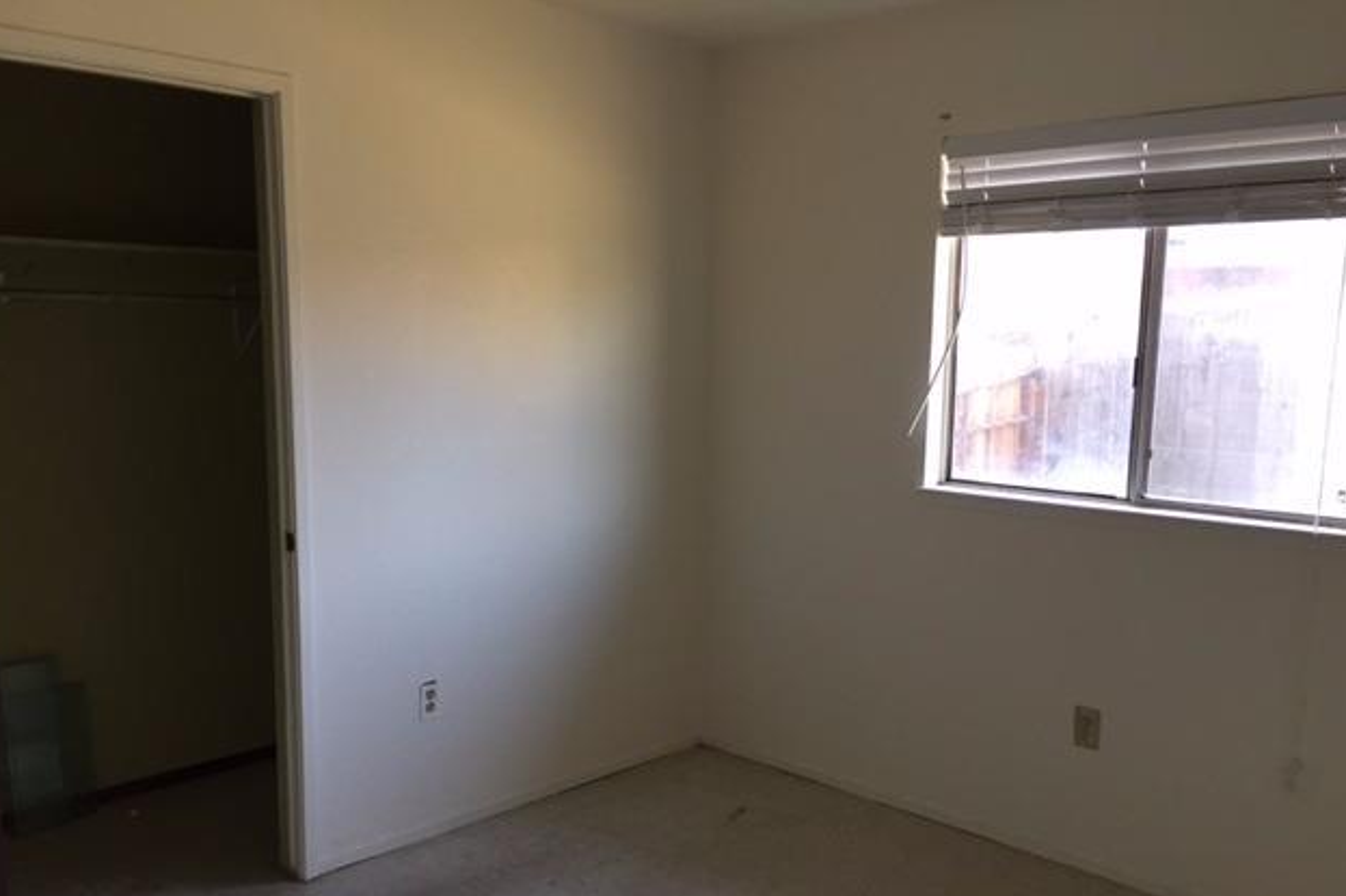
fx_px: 1159
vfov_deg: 42.2
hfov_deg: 60.3
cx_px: 668
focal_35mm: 31
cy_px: 516
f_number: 2.2
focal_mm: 4.15
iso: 40
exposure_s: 1/30
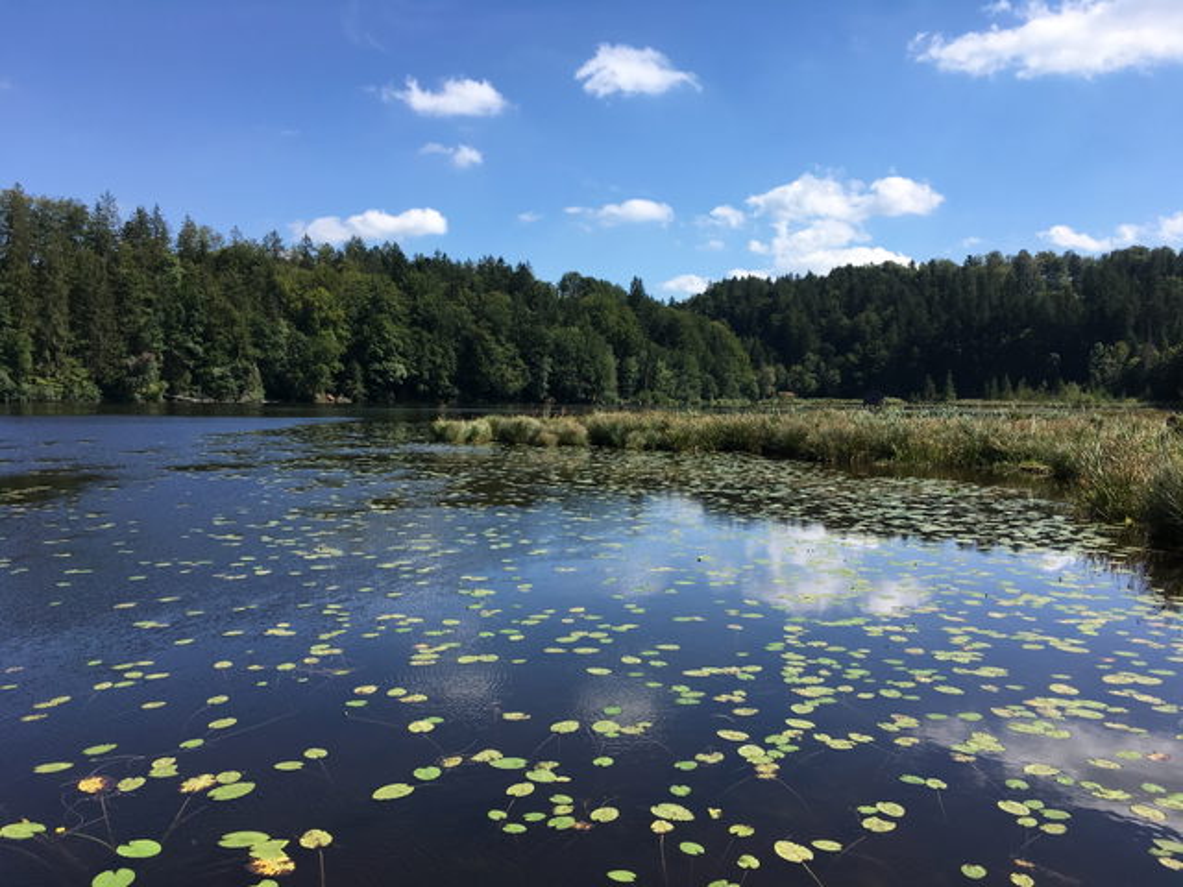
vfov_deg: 48.2
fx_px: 991
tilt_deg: -4.2
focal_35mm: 29
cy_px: 444
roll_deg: -0.3
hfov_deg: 61.7
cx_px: 592
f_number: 2.2
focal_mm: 4.15
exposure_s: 1/1350
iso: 25
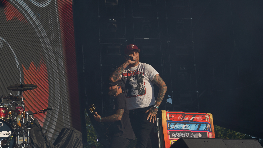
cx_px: 143
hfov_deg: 23.4
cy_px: 90
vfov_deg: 13.3
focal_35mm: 91
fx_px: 635
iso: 100
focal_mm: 79
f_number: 8
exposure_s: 1/400
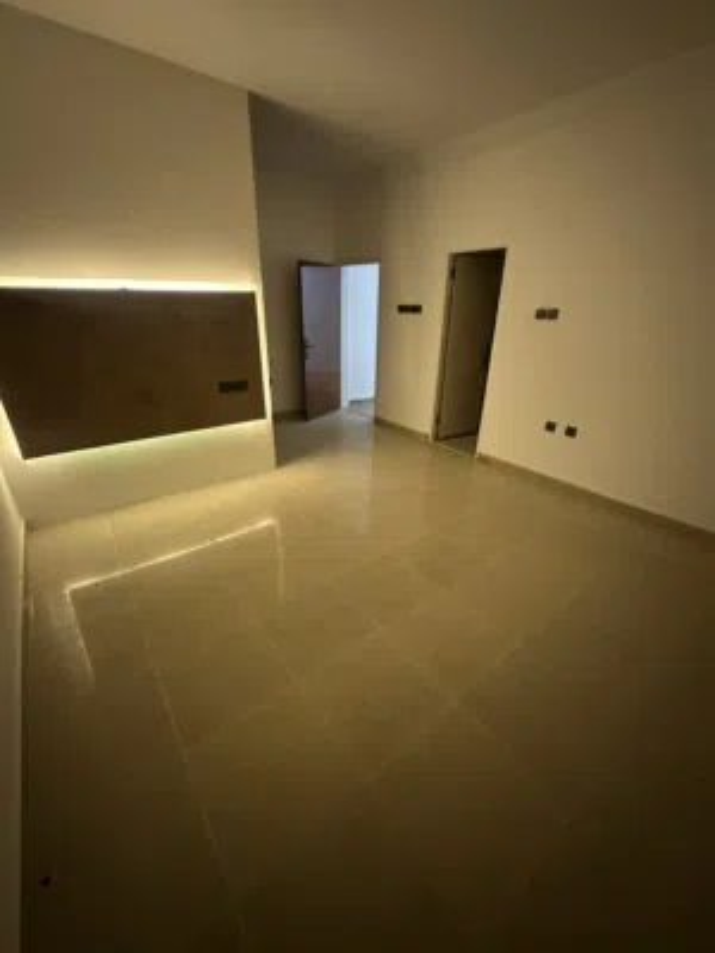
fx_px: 386
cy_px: 476
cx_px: 358
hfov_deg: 85.7
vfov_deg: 102.1
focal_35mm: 14
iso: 1000
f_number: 2.2
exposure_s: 1/34
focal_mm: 2.22
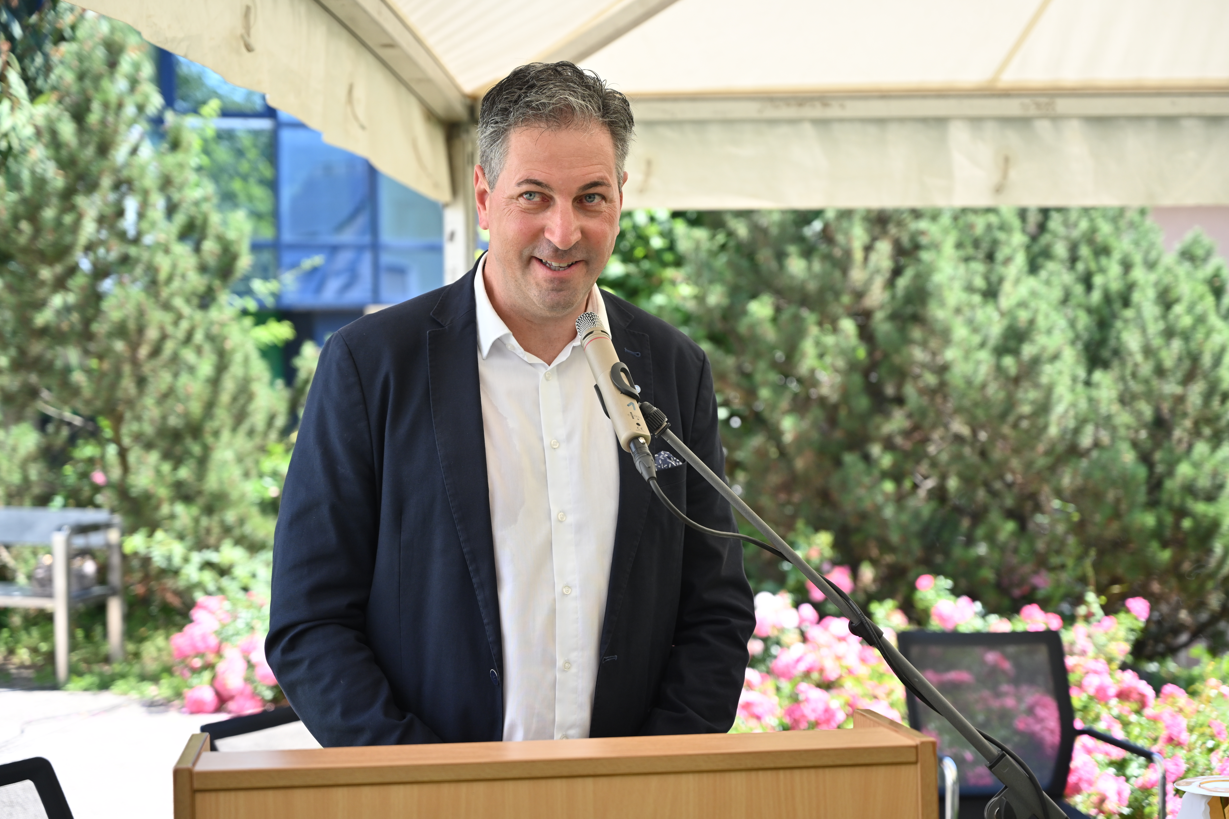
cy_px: 410
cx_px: 614
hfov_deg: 32.4
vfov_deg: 21.9
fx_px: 2116
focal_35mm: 62
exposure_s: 1/400
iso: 250
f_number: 4
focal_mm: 62
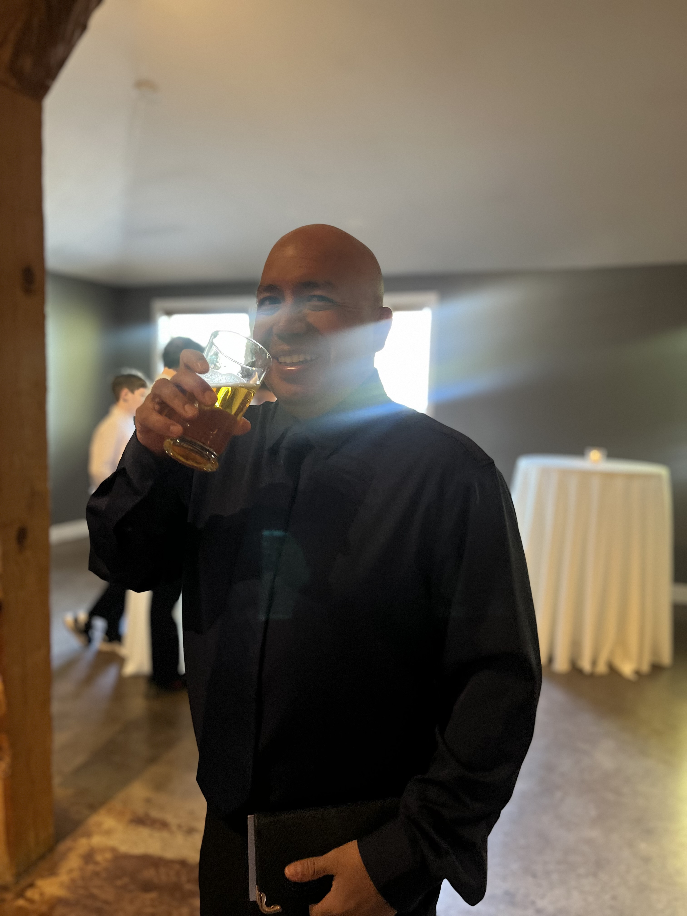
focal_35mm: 26
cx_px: 344
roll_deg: -2.6
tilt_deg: -6.1
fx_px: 688
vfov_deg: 67.3
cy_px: 458
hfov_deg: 53.1
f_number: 1.6
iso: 500
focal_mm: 5.1
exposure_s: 1/40
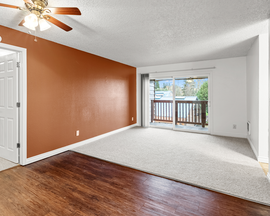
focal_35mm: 19
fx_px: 152
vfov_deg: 70.8
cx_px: 122
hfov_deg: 83.0
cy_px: 109
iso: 100
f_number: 8
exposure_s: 3.2
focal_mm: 16
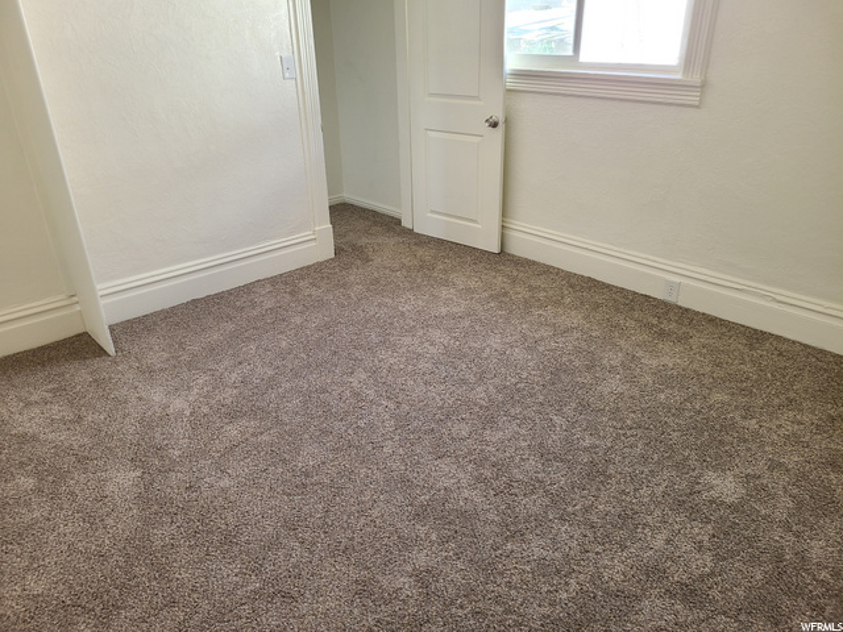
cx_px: 422
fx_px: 633
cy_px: 316
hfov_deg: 67.3
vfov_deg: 53.1
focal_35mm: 26
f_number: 1.8
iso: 80
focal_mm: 5.4
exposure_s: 1/59
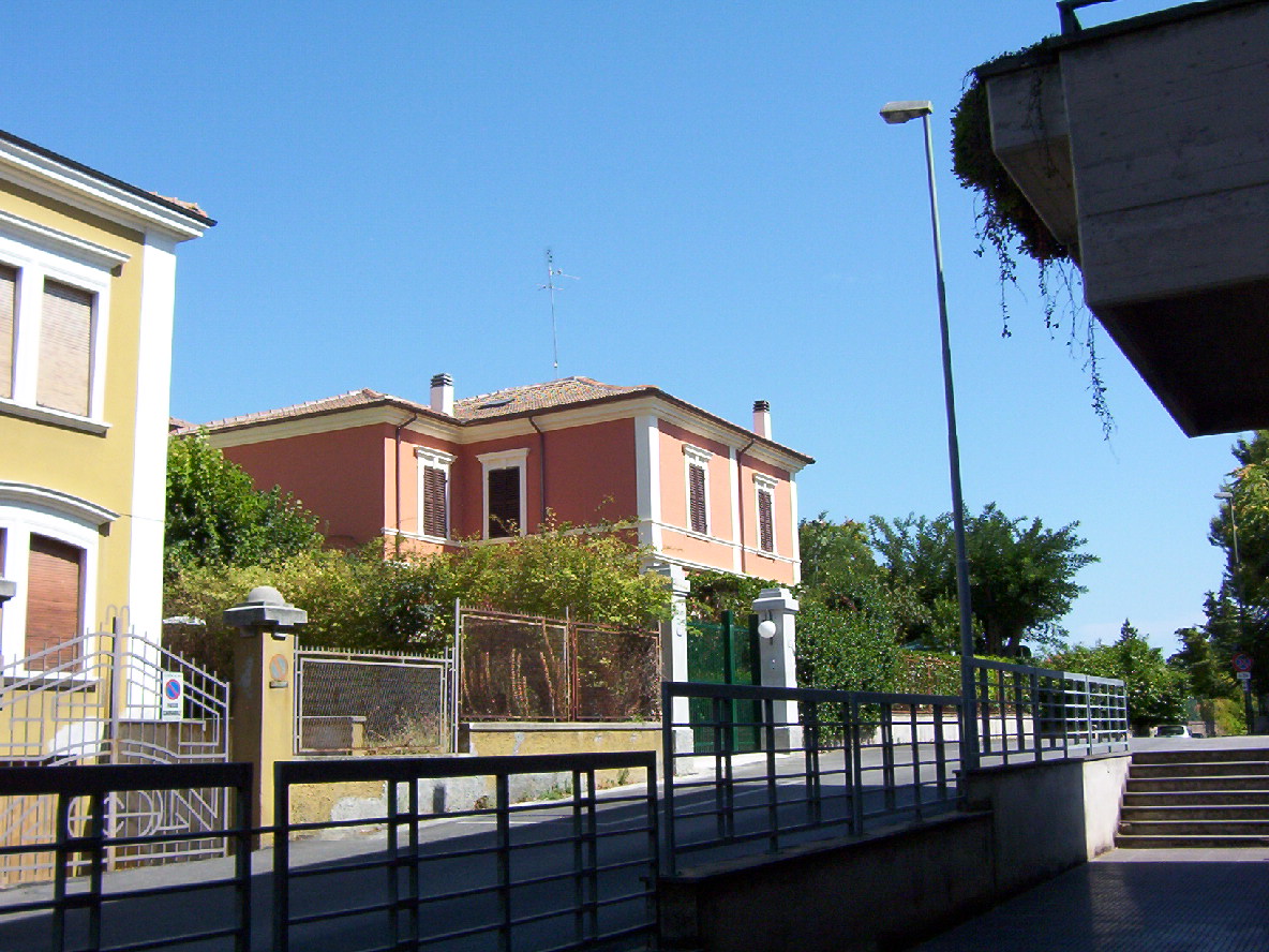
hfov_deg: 51.4
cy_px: 476
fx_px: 1320
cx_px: 634
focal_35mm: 36
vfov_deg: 39.7
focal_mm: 5.54
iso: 100
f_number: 5.24
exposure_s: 1/688
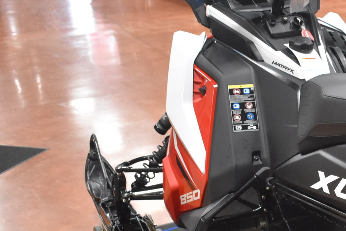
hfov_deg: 22.9
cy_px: 193
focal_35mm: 83
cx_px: 390
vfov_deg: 16.3
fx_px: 798
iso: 2500
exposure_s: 1/125
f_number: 3.8
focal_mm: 22
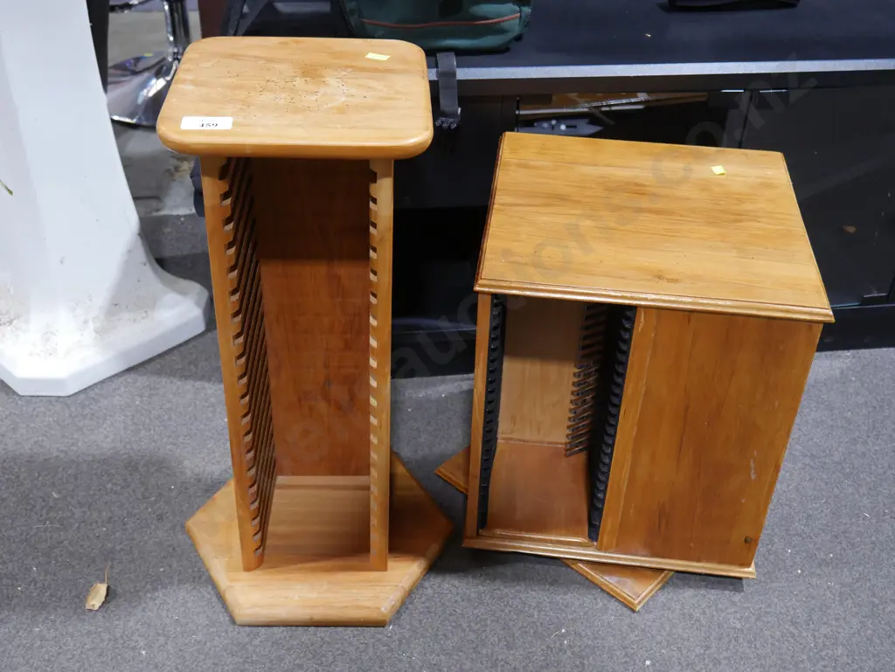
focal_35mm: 40
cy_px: 336
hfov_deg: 46.8
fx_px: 1035
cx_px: 448
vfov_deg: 36.0
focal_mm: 20
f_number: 4.4
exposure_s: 1/60
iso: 800
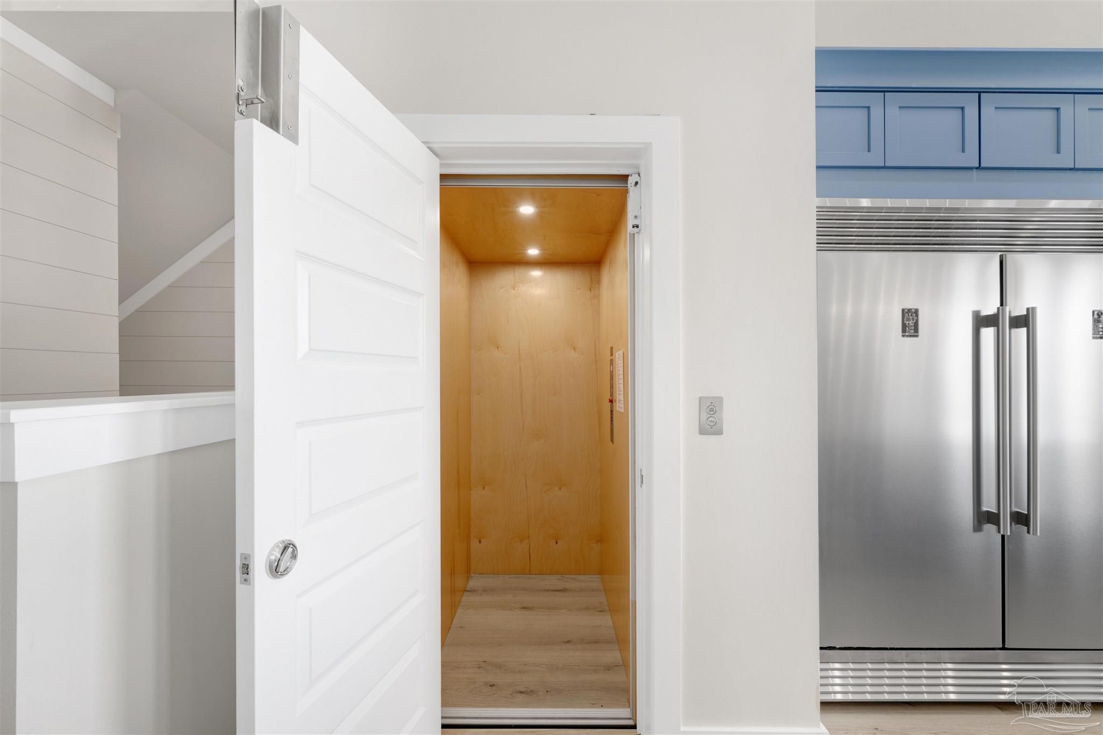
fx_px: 460
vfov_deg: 77.3
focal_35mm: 15
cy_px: 368
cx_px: 552
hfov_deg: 100.4
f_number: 11
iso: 400
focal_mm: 15
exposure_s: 1/6
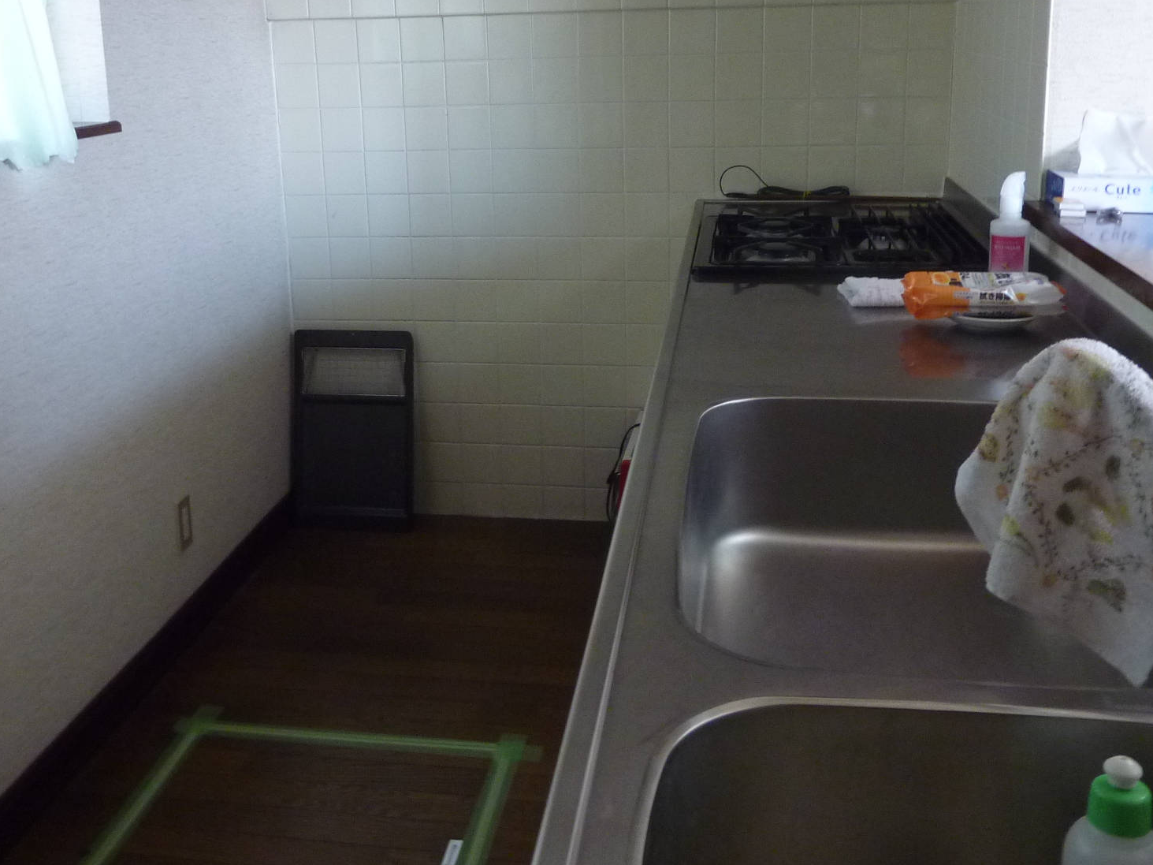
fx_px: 1166
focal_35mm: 35
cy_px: 280
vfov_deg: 40.1
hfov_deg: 52.5
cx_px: 515
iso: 250
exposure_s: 1/30
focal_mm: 4.1
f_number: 3.3
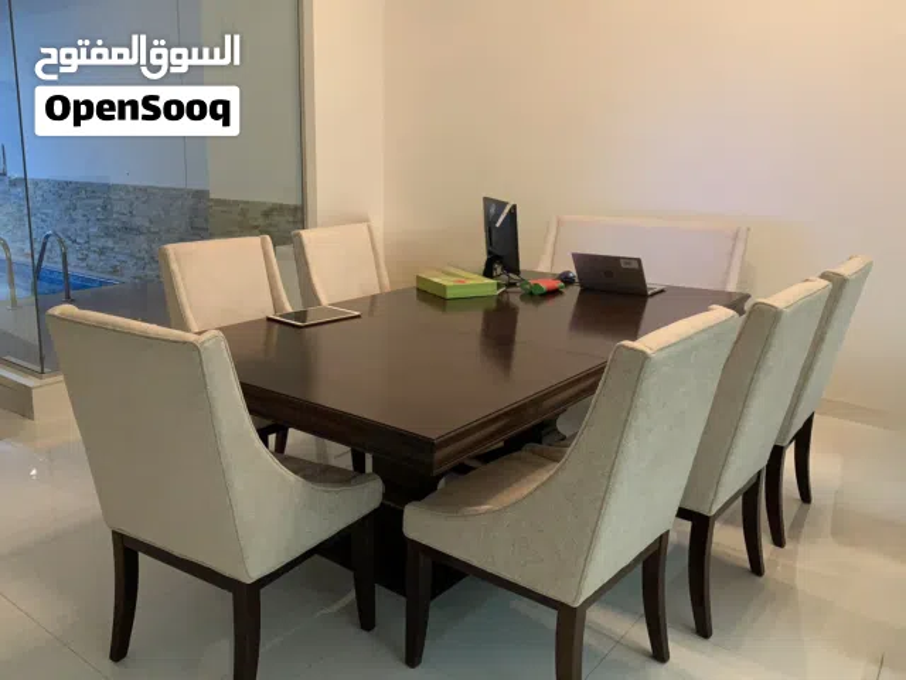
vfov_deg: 53.1
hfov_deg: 67.3
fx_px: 680
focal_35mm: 26
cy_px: 340
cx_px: 453
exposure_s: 1/50
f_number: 1.8
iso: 320
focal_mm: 4.25
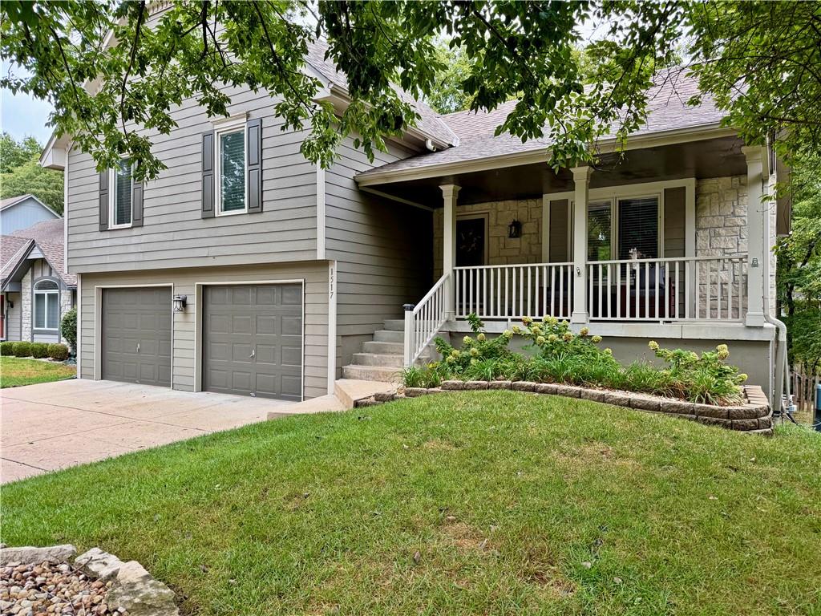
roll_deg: -0.6
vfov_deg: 56.8
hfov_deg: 71.6
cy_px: 308
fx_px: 569
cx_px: 410
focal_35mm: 24
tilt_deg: +0.5
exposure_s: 1/301
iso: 64
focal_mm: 6.76
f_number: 1.78
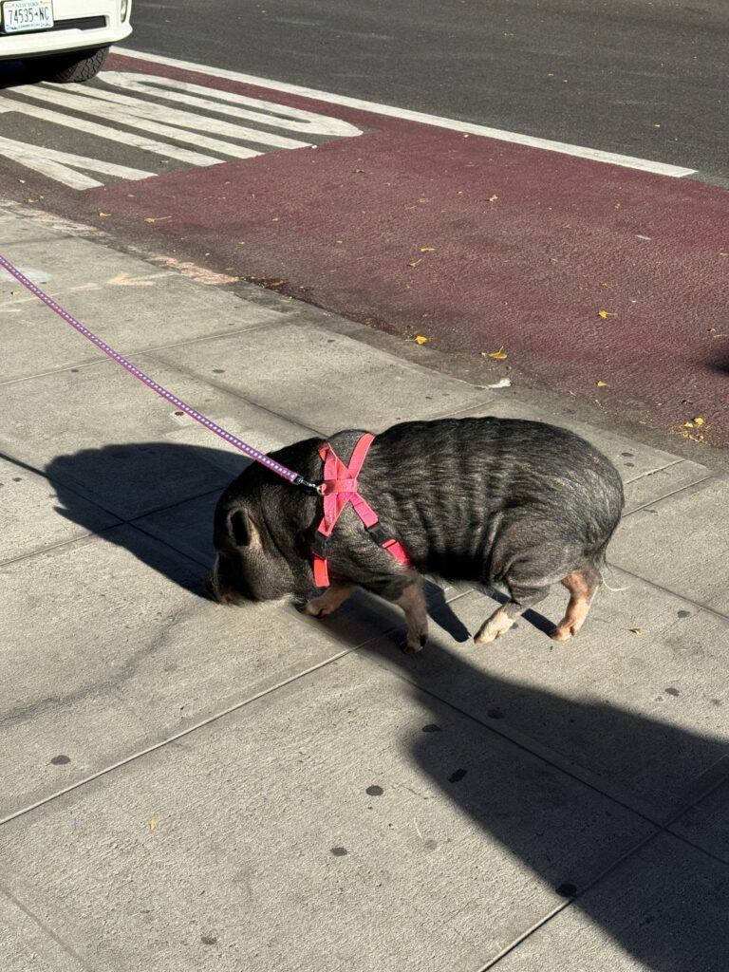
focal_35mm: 48
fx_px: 1348
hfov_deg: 30.3
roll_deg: +1.4
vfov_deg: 39.7
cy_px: 486
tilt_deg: -26.1
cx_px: 364
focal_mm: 6.86
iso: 64
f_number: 1.78
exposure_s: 1/2179
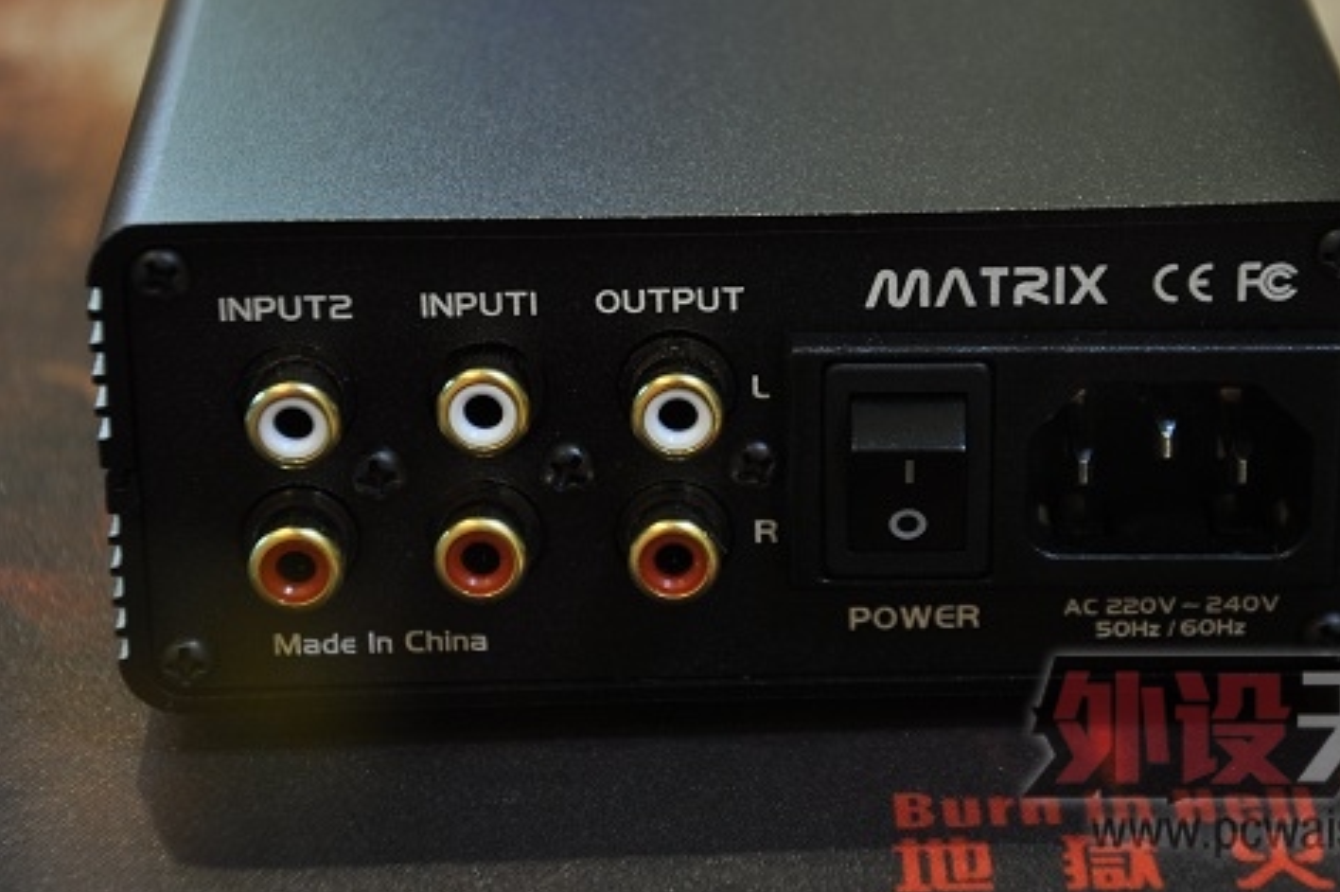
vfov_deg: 9.6
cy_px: 385
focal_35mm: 142
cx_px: 786
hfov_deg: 14.5
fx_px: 5282
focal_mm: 80
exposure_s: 1/2.5
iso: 400
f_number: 5.3
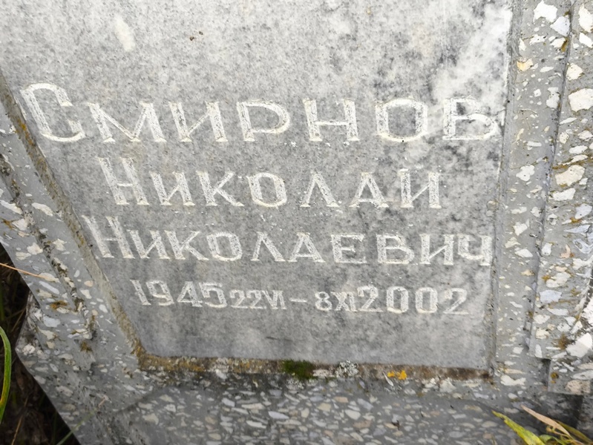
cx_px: 296
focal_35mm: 50
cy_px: 222
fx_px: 857
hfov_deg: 38.2
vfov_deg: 29.1
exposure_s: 1/60
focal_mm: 4.71
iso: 64
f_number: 1.7
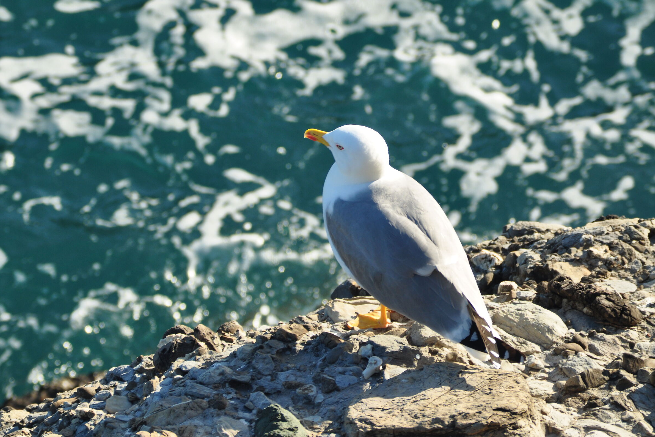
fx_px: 5767
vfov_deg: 4.3
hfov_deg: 6.5
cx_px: 328
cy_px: 218
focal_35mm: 317
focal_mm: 210
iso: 320
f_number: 10
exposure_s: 1/250
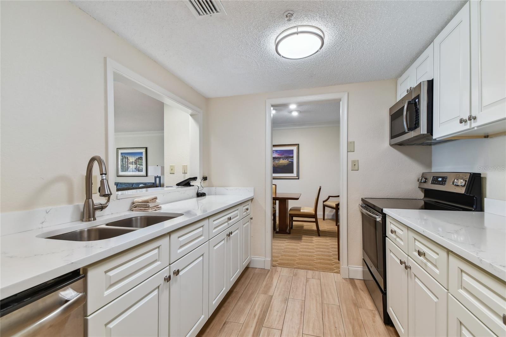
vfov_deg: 77.3
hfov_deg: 100.4
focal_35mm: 15
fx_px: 211
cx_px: 253
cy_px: 168
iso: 100
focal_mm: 10
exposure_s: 1/2
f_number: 8
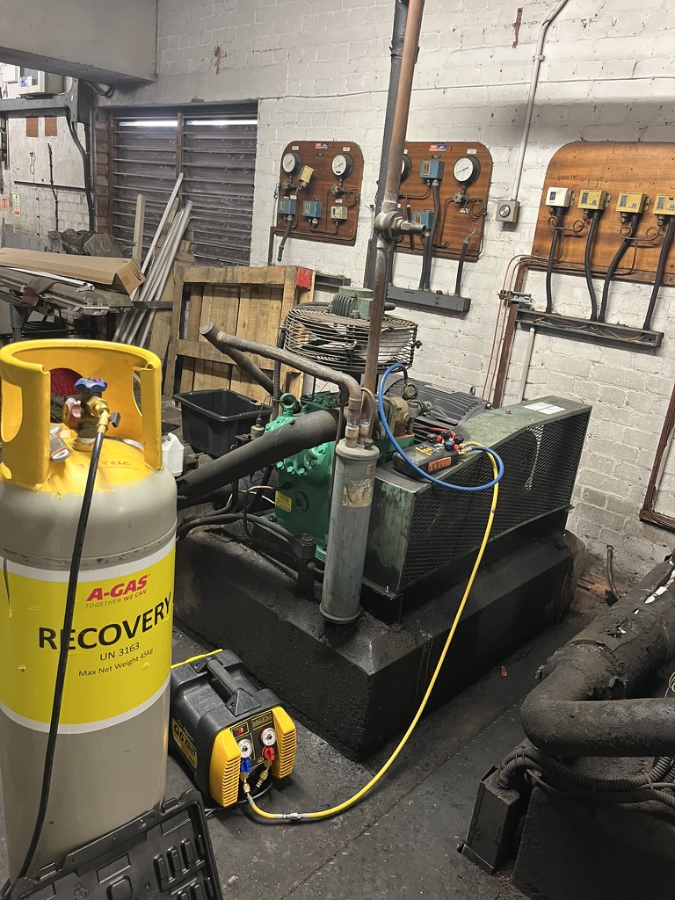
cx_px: 338
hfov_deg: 53.1
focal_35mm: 26
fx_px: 676
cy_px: 450
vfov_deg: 67.3
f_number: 1.6
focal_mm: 5.1
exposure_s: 1/50
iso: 320
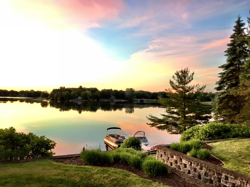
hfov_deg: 61.7
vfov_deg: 48.2
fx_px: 209
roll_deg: -0.7
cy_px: 94
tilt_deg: +0.9
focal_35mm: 29
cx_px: 125
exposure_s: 1/30
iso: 80
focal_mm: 4.15
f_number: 2.2
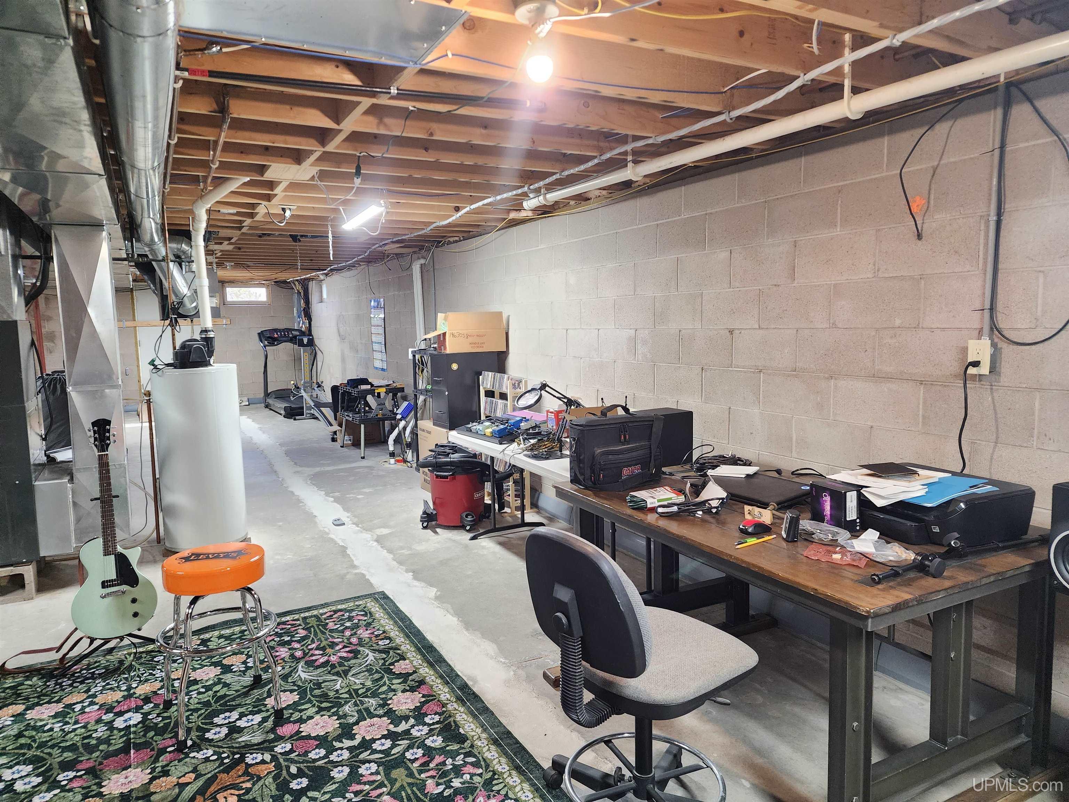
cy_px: 401
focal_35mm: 23
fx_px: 710
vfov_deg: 58.9
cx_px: 534
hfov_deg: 73.9
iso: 500
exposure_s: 1/120
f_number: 1.8
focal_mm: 6.4
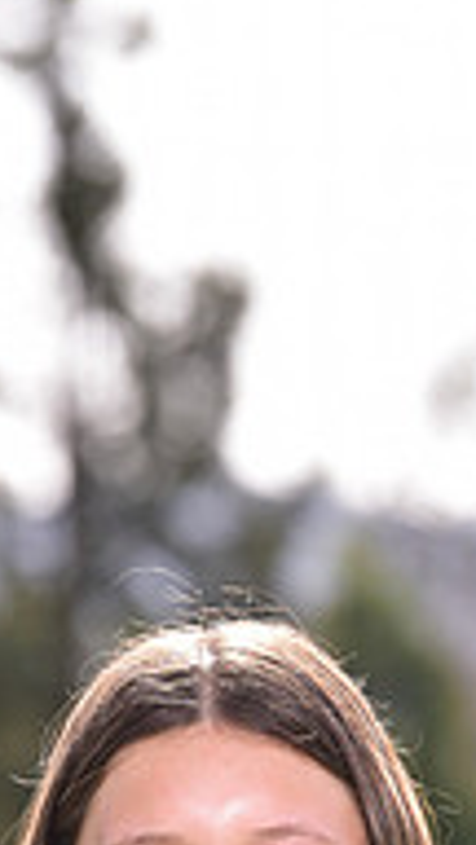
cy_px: 1210
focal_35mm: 507
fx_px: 11376
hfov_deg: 2.4
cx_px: 267
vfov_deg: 4.2
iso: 80
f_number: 5
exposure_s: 1/250
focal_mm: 160
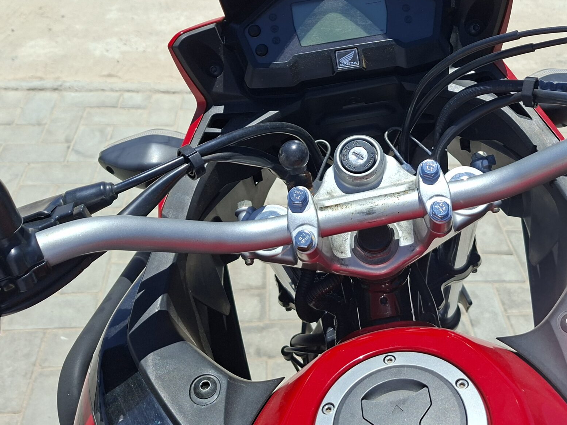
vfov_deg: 36.3
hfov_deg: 48.5
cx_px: 357
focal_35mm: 38
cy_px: 78
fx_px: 622
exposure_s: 1/2865
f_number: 1.8
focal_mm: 5.54
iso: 50
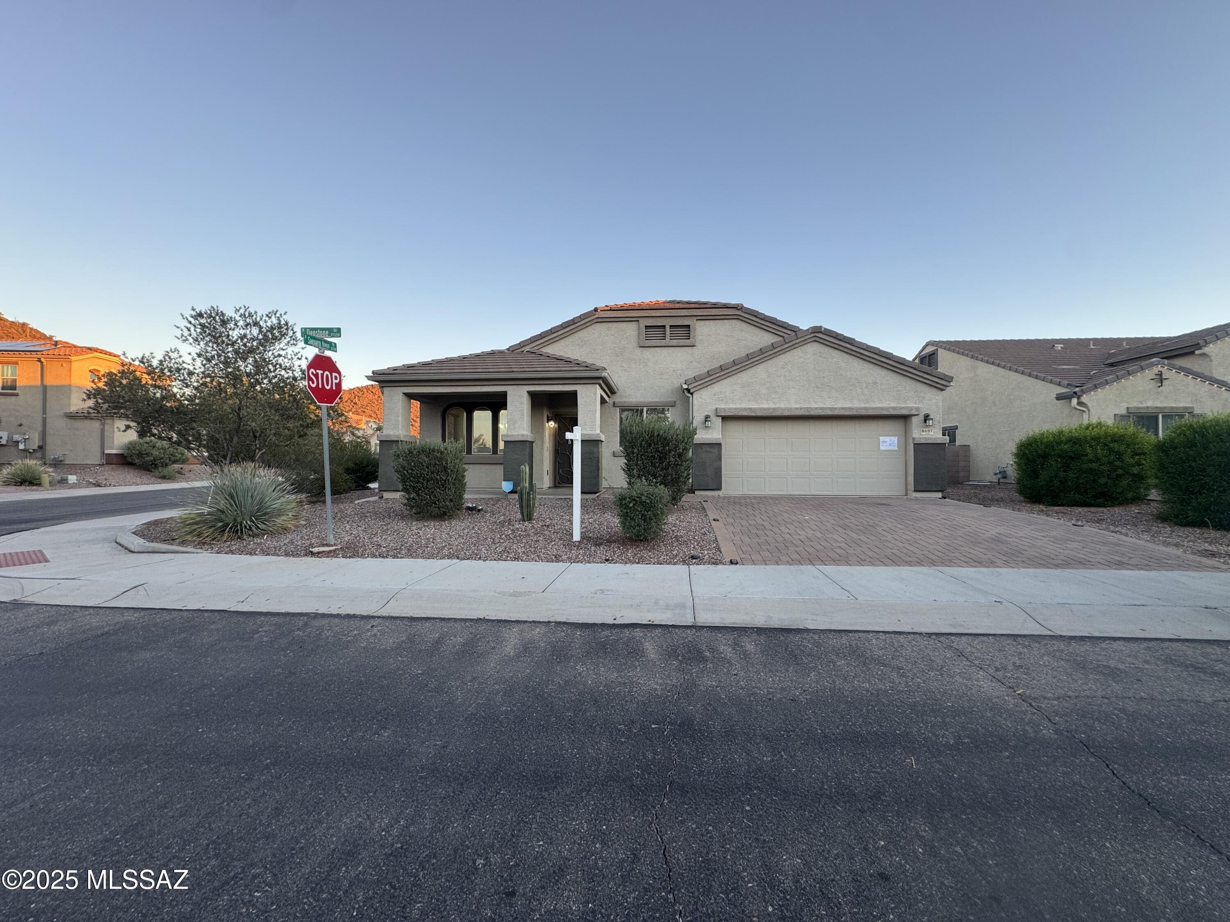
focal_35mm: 14
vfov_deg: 85.7
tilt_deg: +0.0
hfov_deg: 102.1
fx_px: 497
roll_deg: -0.4
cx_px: 615
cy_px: 461
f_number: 2.2
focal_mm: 2.22
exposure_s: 1/99
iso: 40
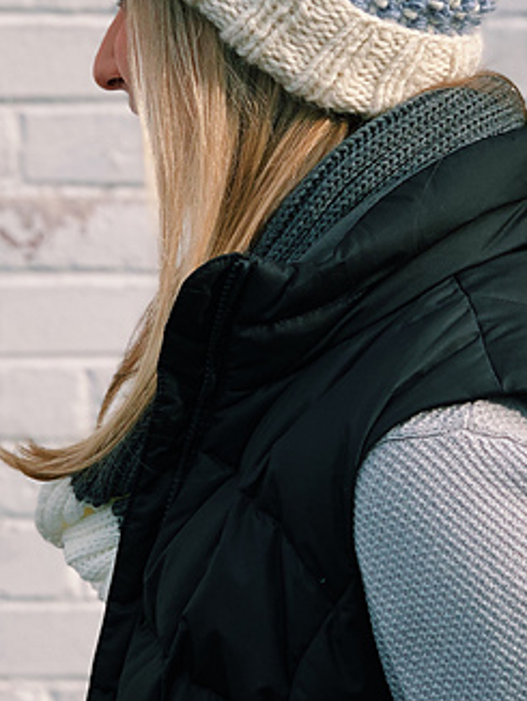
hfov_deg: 14.5
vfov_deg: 19.2
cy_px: 211
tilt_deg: -6.0
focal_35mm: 102
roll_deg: -1.6
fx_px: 2068
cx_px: 189
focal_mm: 6
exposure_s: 1/516
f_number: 2.4
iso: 16
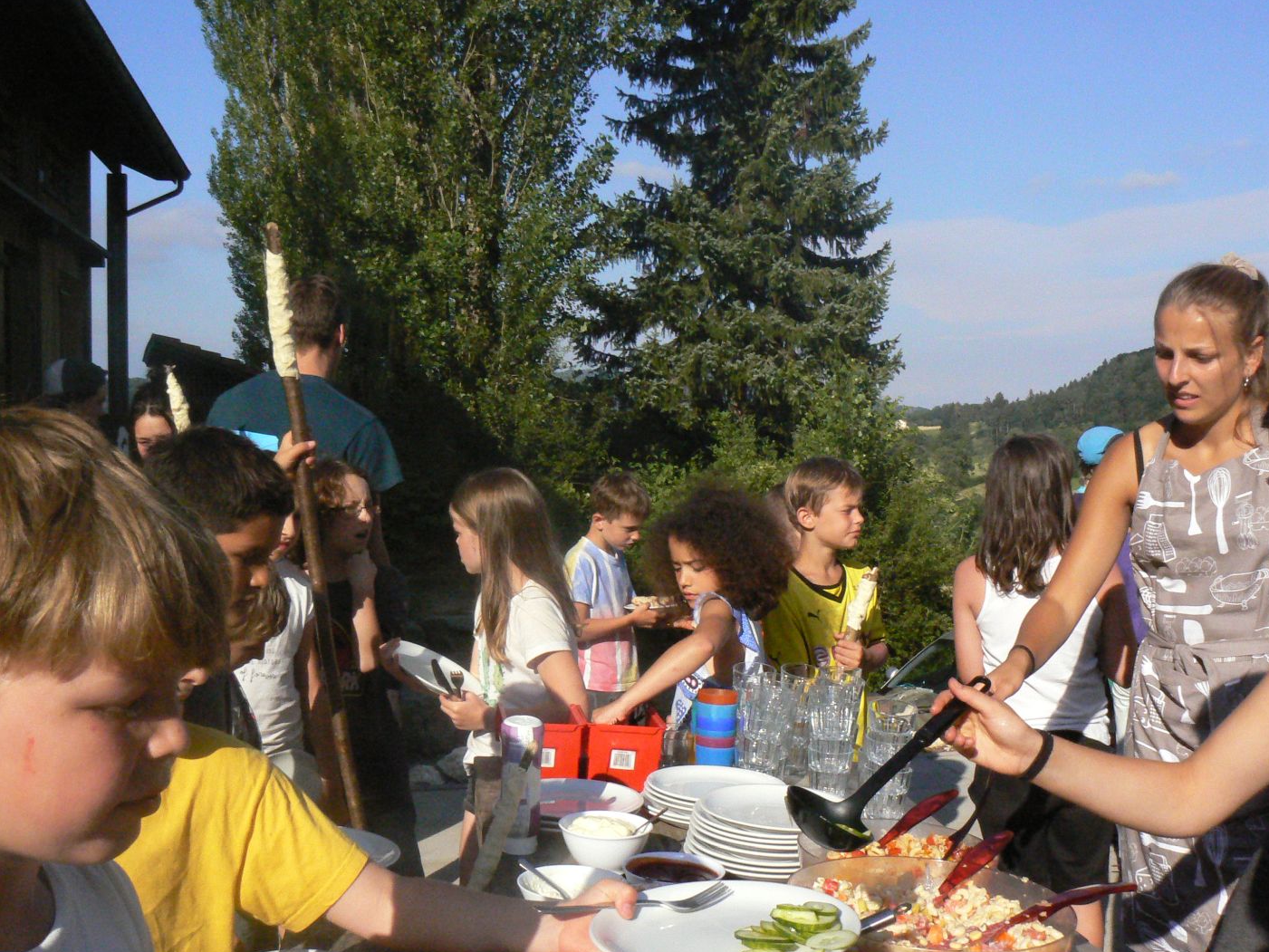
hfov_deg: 50.1
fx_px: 1357
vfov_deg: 38.7
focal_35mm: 37
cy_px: 480
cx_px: 651
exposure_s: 1/1000
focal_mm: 6
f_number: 8
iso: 400
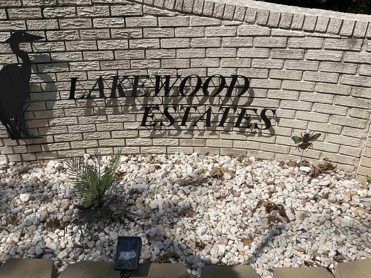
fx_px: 322
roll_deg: +2.5
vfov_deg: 46.8
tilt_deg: -27.2
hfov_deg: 59.8
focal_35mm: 30
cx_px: 166
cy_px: 146
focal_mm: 4.2
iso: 32
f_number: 1.6
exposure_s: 1/6135
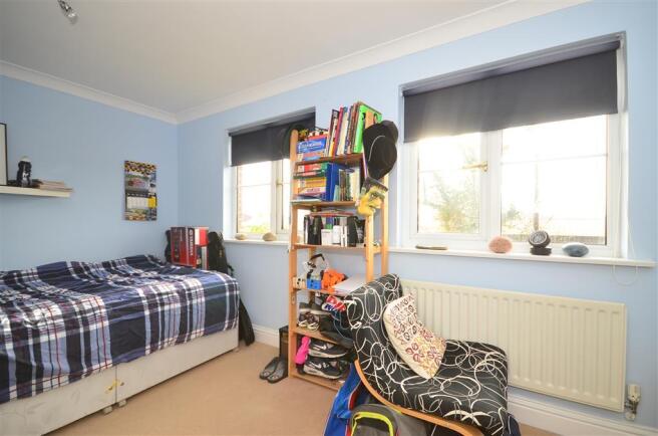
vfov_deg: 71.8
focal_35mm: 16
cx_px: 329
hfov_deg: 95.1
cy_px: 218
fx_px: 301
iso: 200
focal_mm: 11
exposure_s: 1/40
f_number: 5
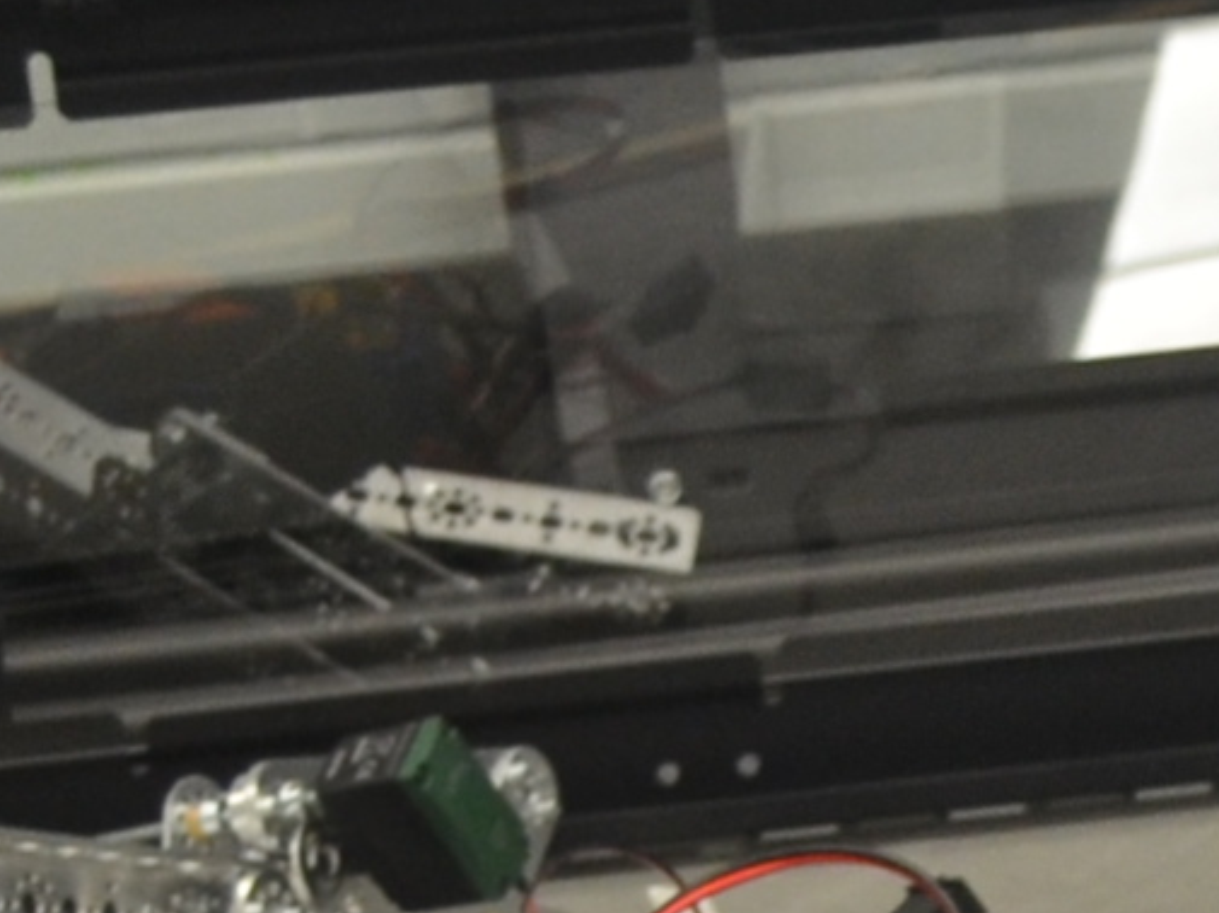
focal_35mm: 253
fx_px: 8903
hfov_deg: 7.7
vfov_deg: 5.6
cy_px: 2386
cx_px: 1873
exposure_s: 1/60
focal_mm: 24
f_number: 4
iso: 640
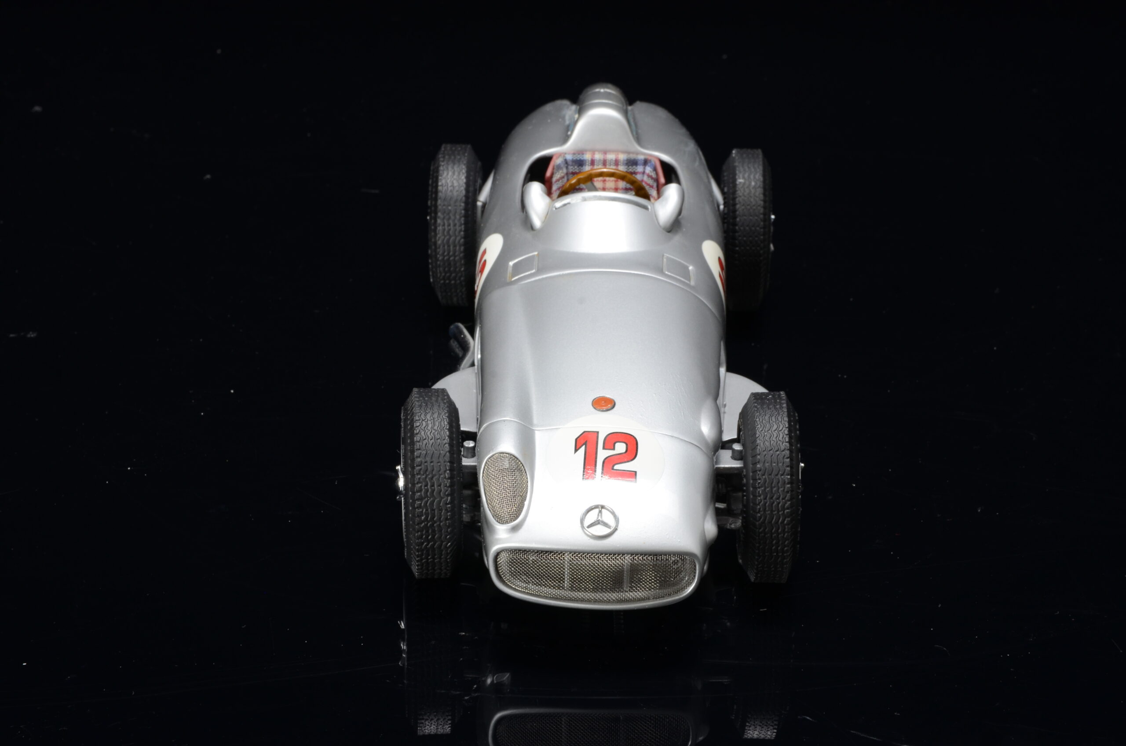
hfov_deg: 19.5
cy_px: 373
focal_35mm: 105
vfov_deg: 13.0
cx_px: 563
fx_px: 3278
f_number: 18
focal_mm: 70
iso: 320
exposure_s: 1/5
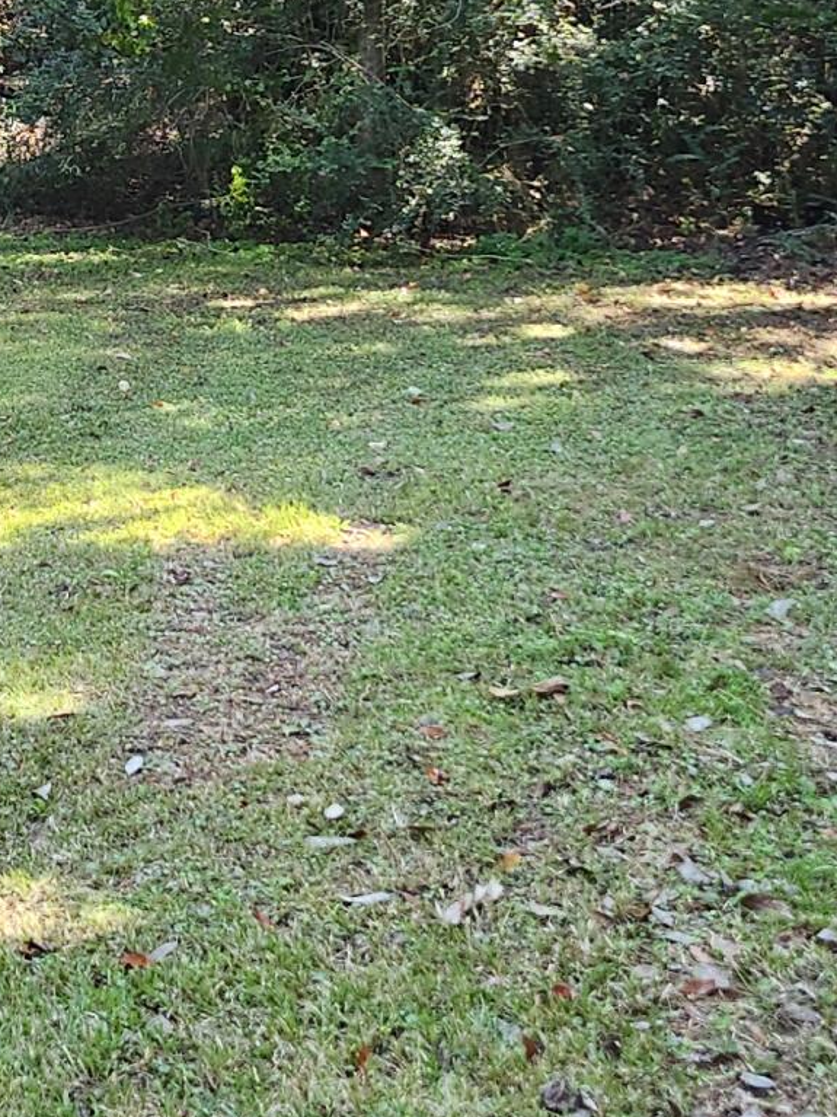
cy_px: 303
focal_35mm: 90
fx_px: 2902
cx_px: 64
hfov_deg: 16.2
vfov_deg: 21.6
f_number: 1.8
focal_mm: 5.54
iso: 200
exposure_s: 1/180
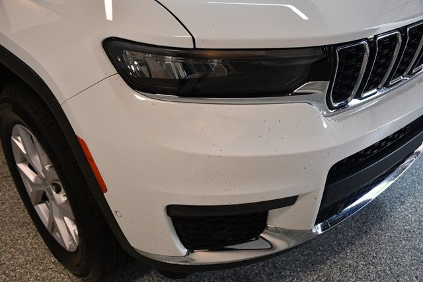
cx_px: 212
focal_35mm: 34
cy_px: 141
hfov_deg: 55.8
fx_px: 399
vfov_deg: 38.8
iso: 800
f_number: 3.8
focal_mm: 23
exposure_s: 1/160
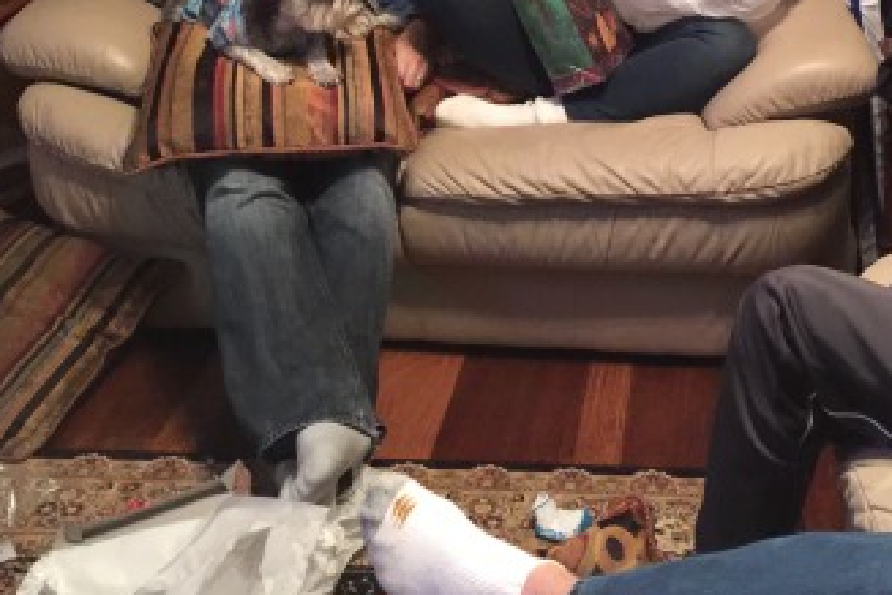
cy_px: 0
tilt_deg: -14.6
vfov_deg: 22.1
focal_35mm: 59
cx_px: 573
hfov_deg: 33.7
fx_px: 1462
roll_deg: -0.1
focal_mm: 4.15
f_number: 2.2
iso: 100
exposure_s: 1/4
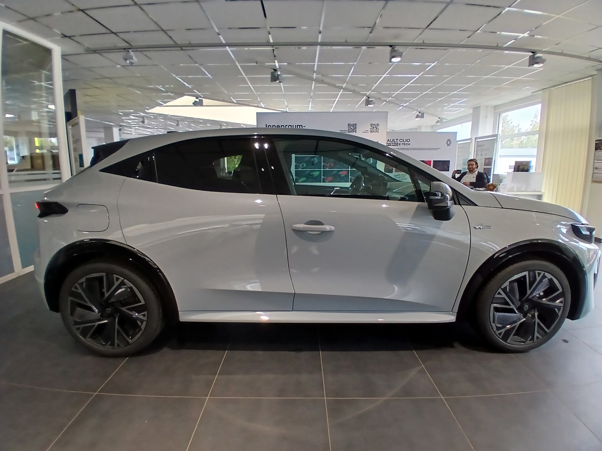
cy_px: 226
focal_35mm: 17
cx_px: 301
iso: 64
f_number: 2.2
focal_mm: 1.4
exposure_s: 1/50
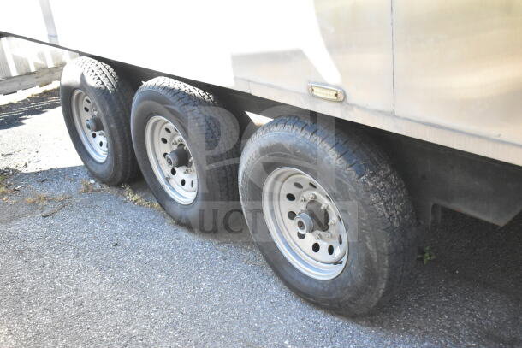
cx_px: 261
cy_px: 174
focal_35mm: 39
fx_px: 566
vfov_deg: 34.2
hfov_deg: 49.5
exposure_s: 1/4000
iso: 10000
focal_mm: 26
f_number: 4
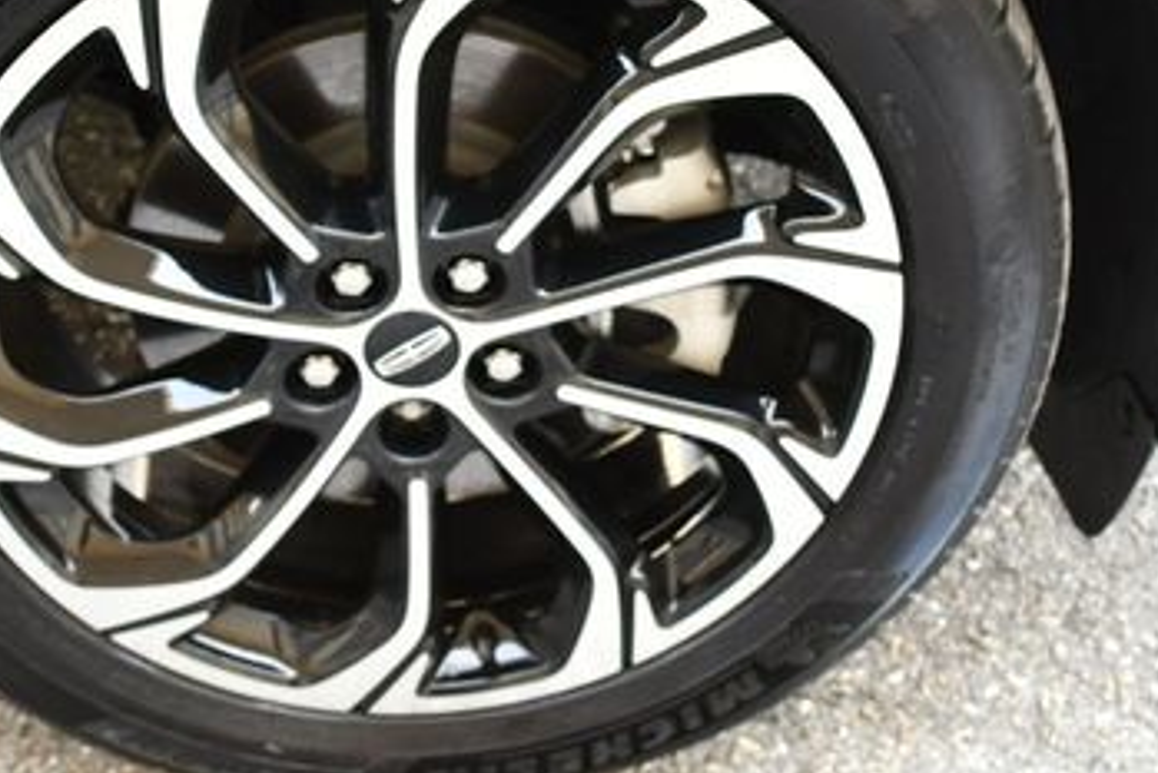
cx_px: 438
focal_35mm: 66
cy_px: 269
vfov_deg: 20.6
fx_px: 2124
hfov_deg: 30.4
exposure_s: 1/250
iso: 720
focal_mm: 18
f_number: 3.5
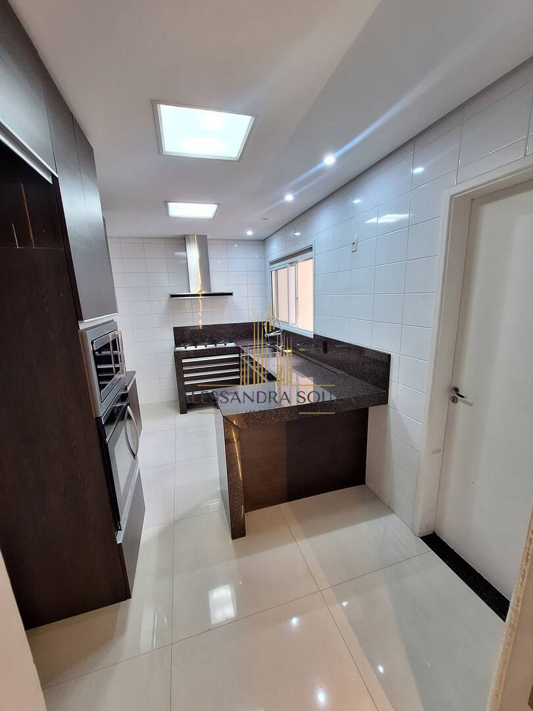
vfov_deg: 106.2
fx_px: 267
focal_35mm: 13
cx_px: 266
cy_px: 356
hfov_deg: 89.9
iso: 100
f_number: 2.2
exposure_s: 1/40
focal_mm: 1.74
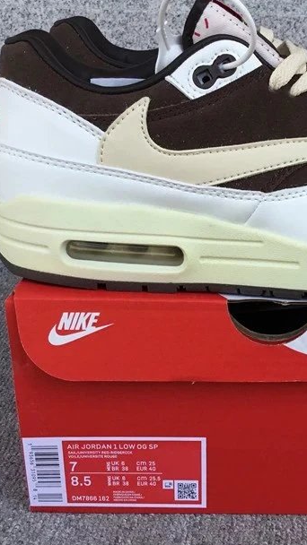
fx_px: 724
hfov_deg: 23.4
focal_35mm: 50
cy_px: 257
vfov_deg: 41.3
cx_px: 268
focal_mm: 3.3
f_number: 2.4
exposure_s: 1/388
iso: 25
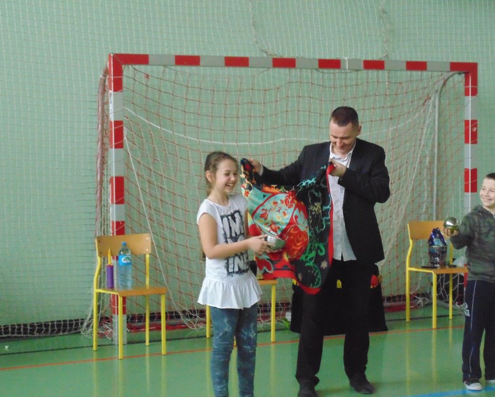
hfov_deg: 23.0
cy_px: 197
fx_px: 1216
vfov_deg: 18.5
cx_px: 260
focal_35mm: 83
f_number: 4.3
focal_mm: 14.1
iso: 800
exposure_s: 1/80
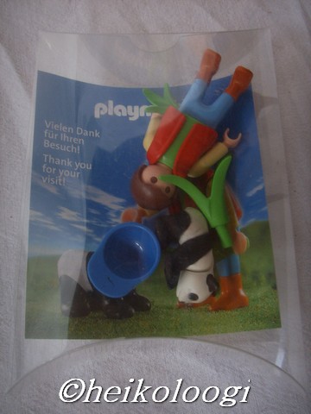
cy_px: 207
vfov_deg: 47.9
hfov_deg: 36.8
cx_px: 156
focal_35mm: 39
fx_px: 467
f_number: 3.5
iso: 100
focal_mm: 6.6
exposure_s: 1/60
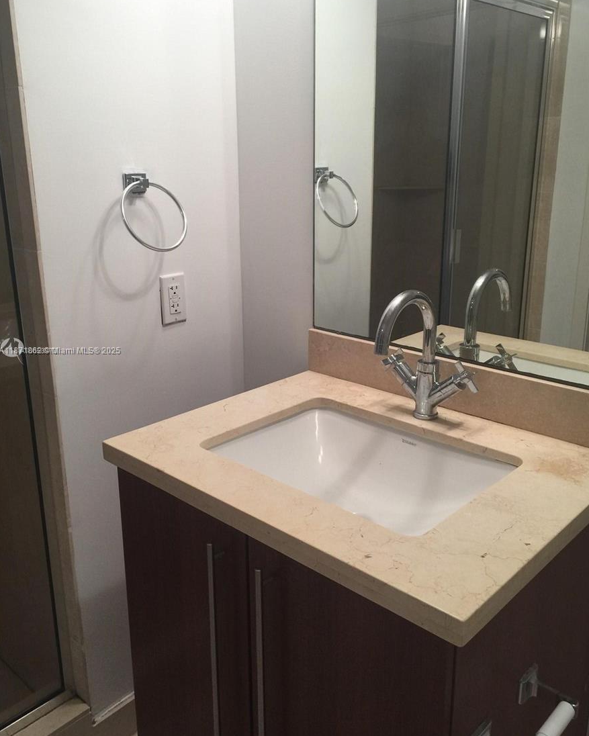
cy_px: 351
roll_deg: +0.2
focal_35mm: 31
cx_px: 300
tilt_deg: -15.4
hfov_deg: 47.1
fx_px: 675
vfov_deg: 57.2
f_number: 2.2
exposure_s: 1/30
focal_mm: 4.15
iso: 32
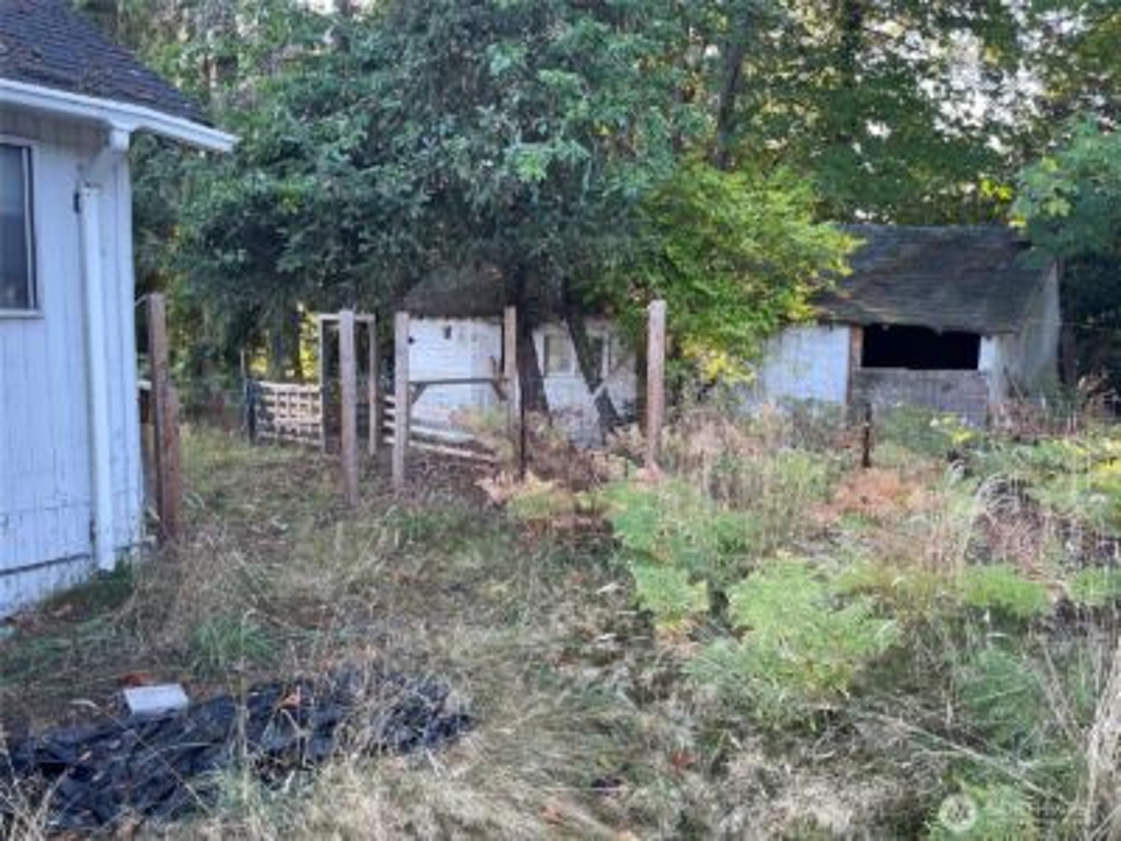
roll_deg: -2.6
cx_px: 560
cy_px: 420
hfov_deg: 69.4
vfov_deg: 54.9
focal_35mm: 25
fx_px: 810
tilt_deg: -8.5
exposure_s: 1/121
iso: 64
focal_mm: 5.1
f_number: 1.6
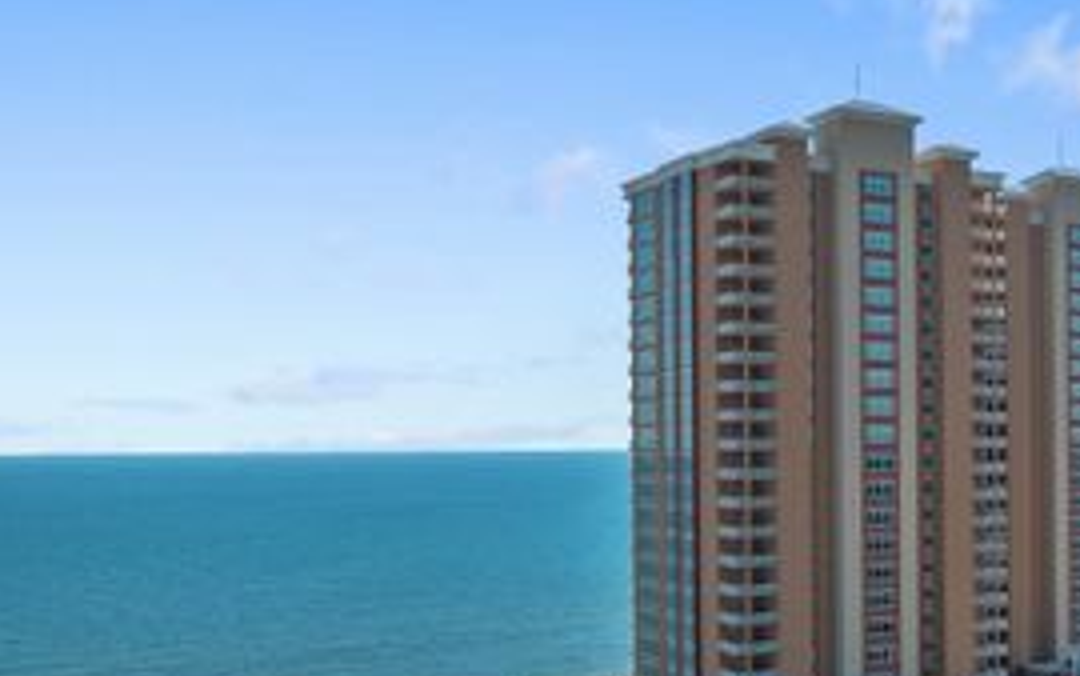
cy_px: 460
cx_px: 924
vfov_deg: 27.3
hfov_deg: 40.2
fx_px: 1384
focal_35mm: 47
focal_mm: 12.29
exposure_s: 1/6400
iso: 190
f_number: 2.8
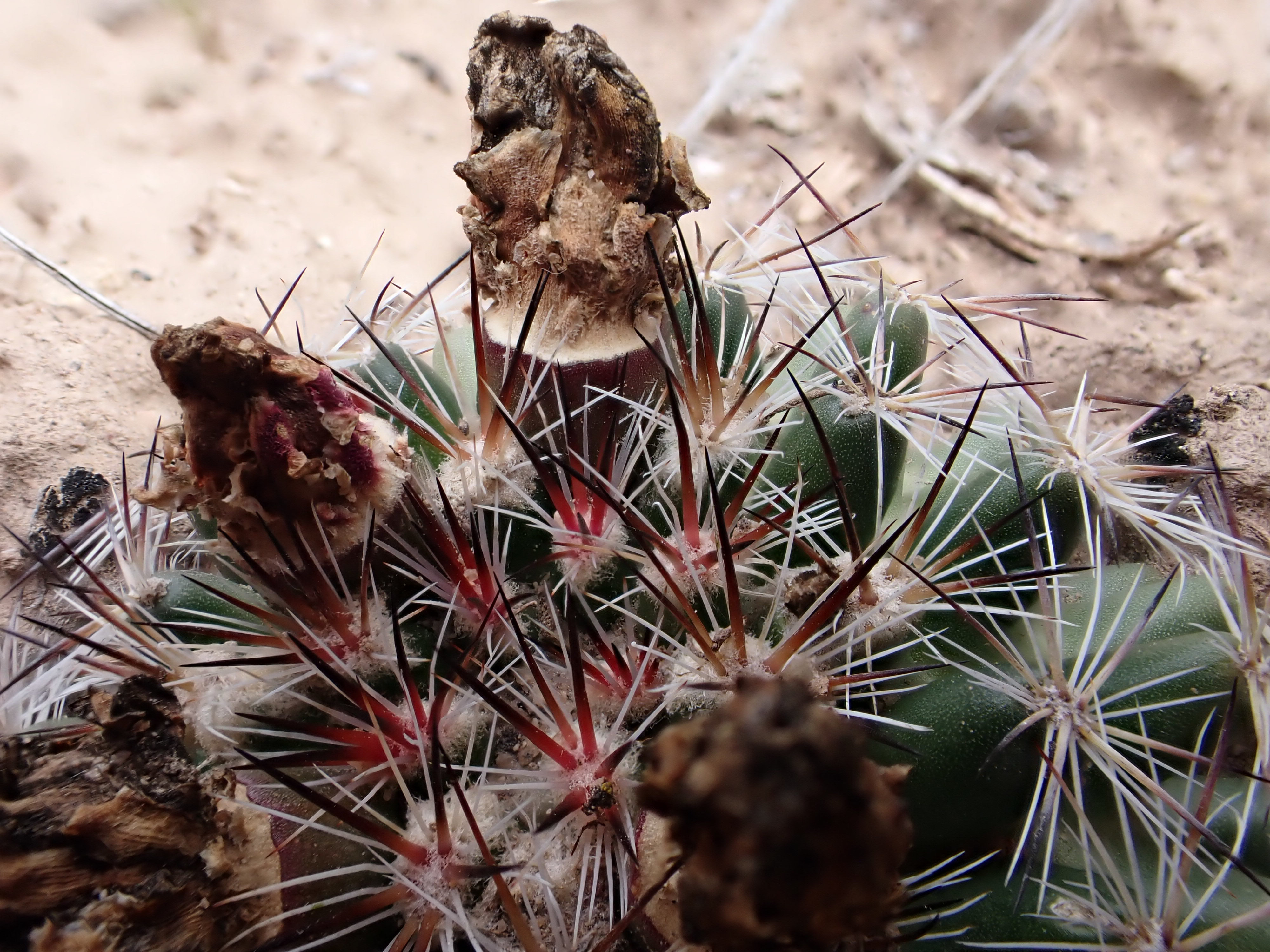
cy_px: 476
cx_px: 635
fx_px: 1101
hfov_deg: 60.0
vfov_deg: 46.8
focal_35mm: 30
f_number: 3.2
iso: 100
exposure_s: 1/250
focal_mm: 5.4
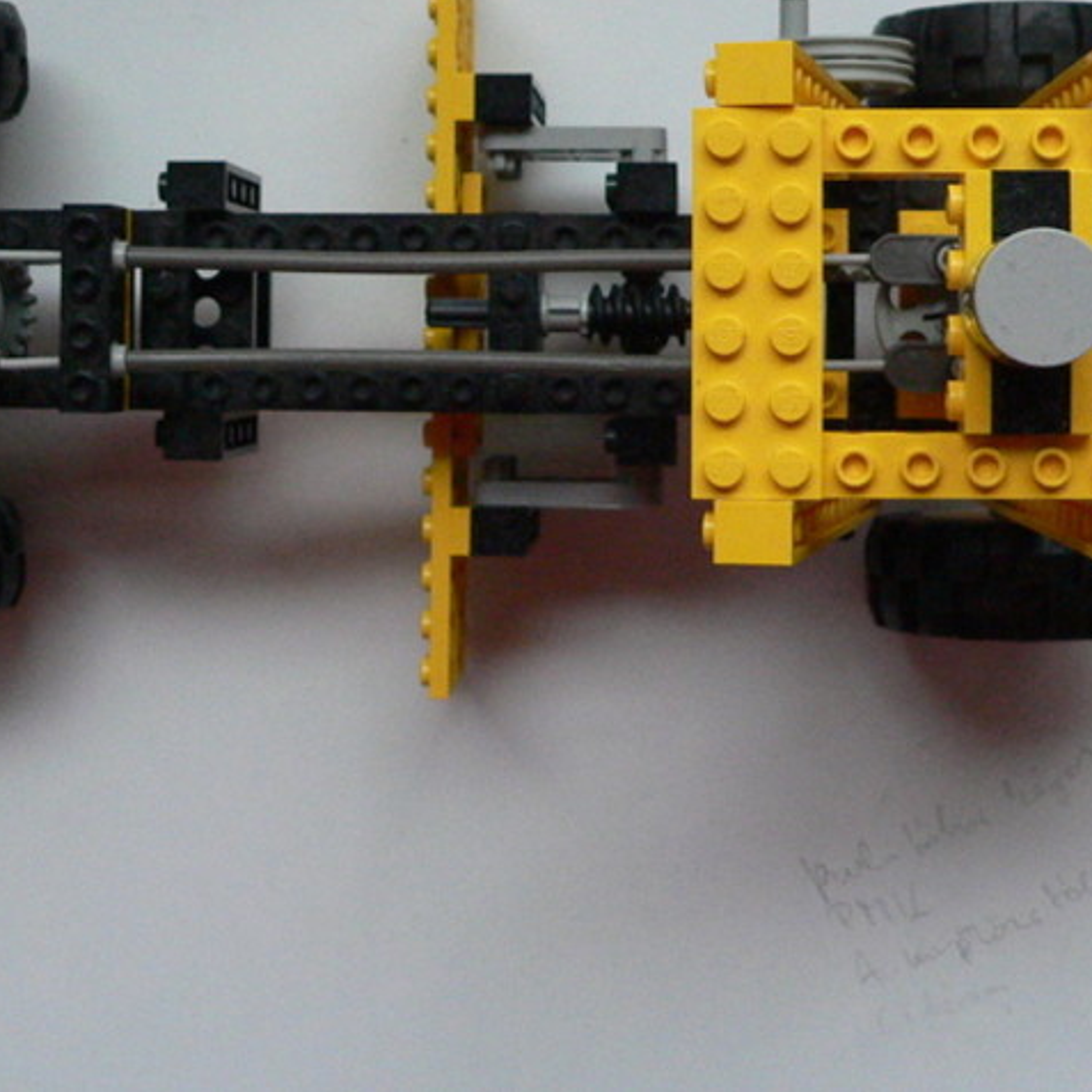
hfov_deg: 28.6
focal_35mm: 60
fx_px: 2141
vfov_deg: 28.3
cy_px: 322
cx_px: 563
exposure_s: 1/40
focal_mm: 6
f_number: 2.8
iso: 400
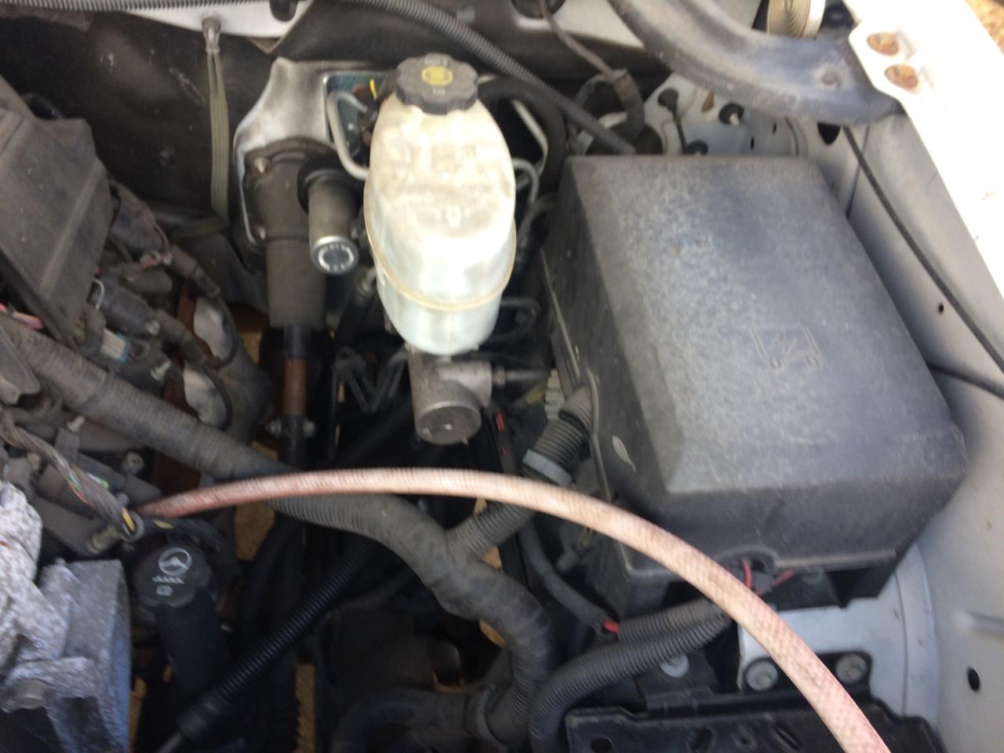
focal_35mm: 29
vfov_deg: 48.2
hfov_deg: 61.7
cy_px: 376
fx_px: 841
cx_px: 502
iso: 50
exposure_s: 1/120
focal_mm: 4.15
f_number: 2.2
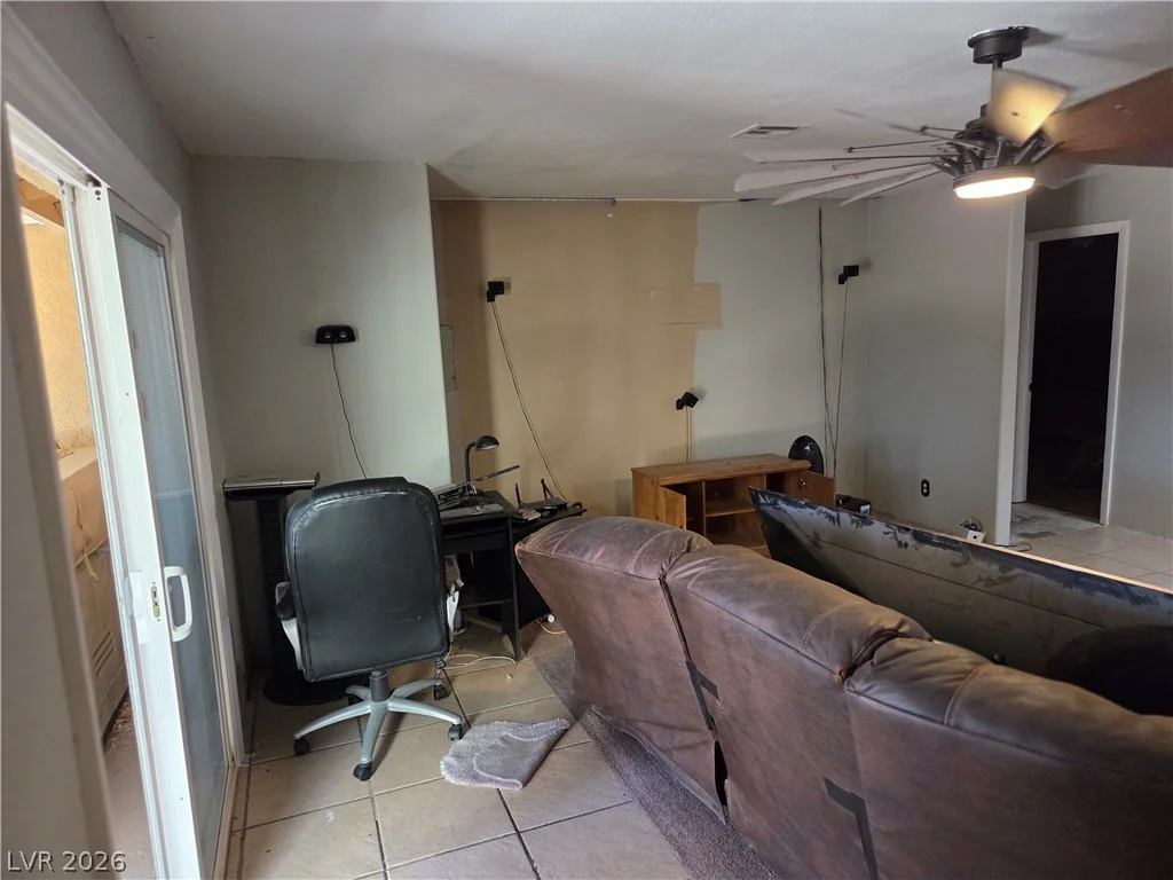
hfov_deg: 73.9
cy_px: 440
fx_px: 779
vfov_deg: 58.9
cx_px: 586
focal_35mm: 23
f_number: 1.8
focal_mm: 5.4
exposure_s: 1/120
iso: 800
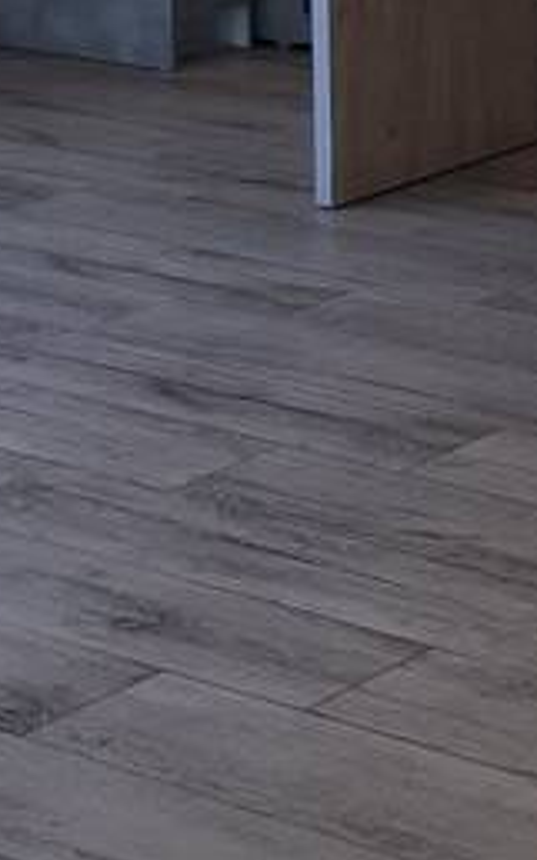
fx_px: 3610
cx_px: 160
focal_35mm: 154
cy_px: -560
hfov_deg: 8.5
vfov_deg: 12.7
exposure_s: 1/60
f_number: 1.8
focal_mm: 3.98
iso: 32
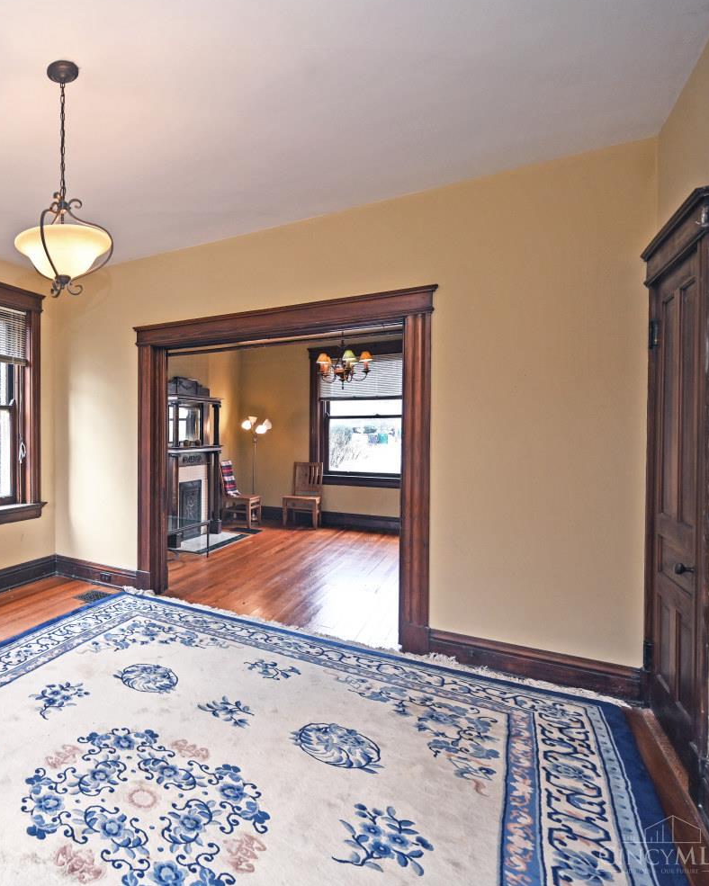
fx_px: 525
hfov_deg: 57.7
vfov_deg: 80.4
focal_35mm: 20
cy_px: 437
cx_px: 62
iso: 200
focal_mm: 14
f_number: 4
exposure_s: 1/60
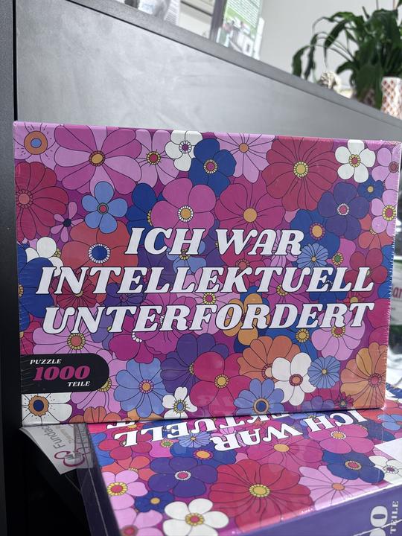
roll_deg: -1.3
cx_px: 201
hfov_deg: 53.1
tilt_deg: -5.9
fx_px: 403
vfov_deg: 67.3
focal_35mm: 26
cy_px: 268
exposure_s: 1/71
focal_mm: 5.96
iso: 125
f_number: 1.6
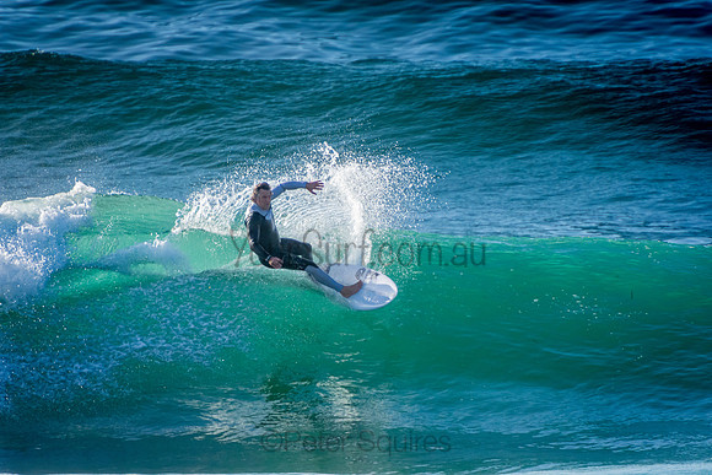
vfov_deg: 2.3
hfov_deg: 3.4
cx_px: 356
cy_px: 238
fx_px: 11869
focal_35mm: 600
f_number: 5.6
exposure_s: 1/2000
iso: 360
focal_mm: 400
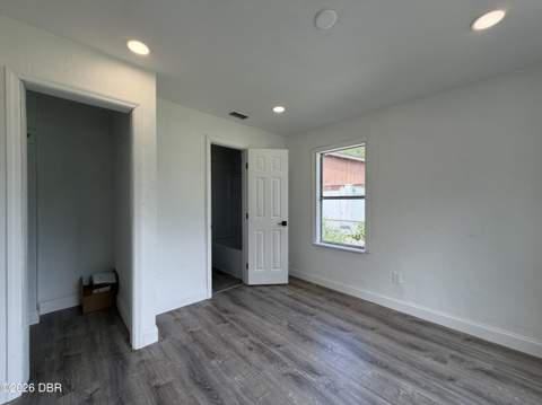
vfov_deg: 85.6
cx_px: 271
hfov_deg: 102.1
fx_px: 219
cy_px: 202
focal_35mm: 14
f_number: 2.2
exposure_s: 1/210
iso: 50
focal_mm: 2.22
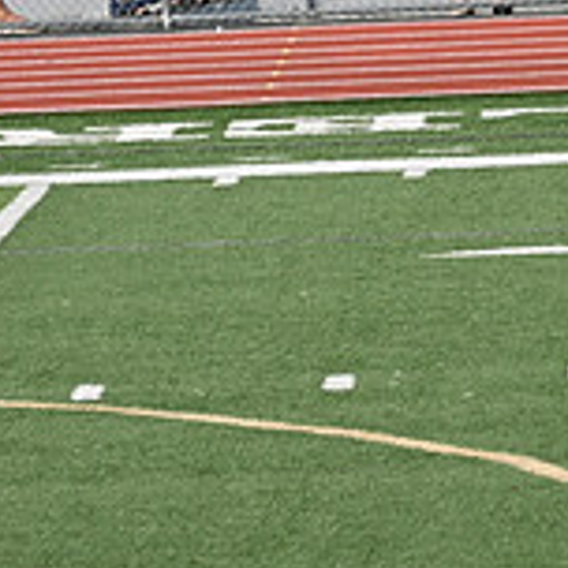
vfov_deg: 2.3
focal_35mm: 777
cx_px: 908
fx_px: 14424
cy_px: -95
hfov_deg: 2.3
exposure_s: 1/800
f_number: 5.6
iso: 100
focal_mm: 160
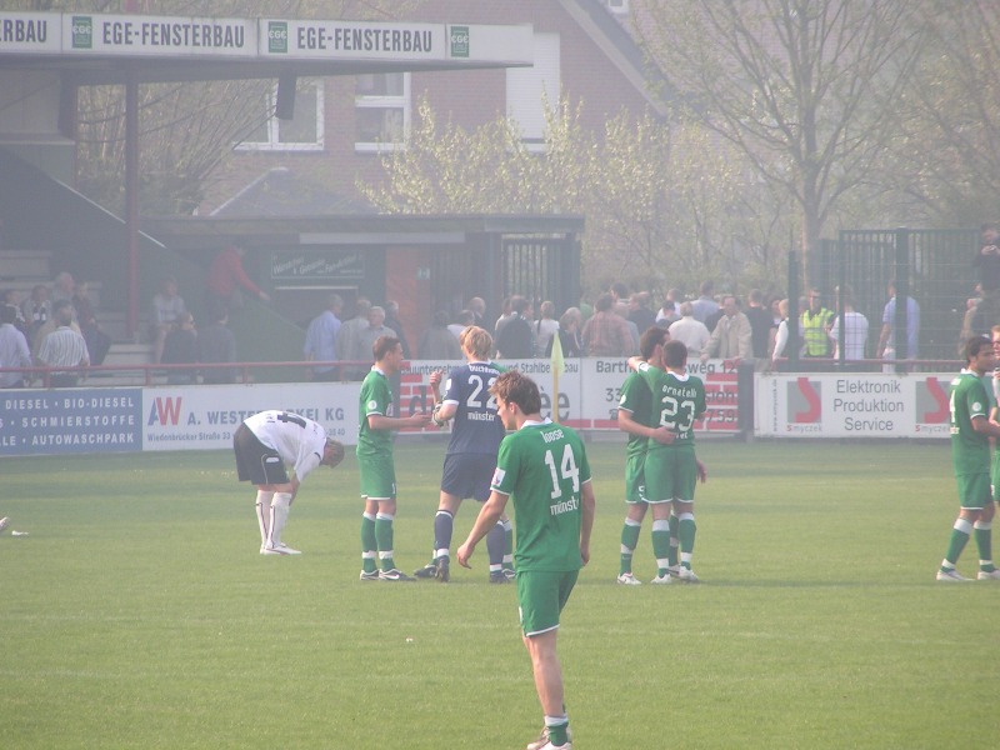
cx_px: 500
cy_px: 375
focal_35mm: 380
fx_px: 10978
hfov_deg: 5.2
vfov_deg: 3.9
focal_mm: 58
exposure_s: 1/400
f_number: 3.5
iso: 50
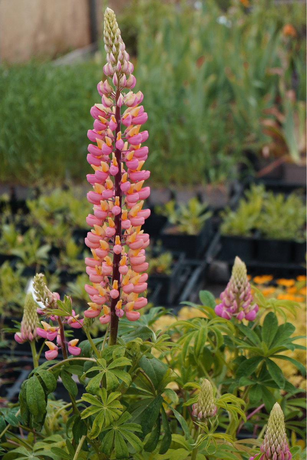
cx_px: 154
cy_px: 230
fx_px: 1055
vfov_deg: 24.6
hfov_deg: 16.6
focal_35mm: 82
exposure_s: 1/100
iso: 160
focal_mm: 55
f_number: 5.6
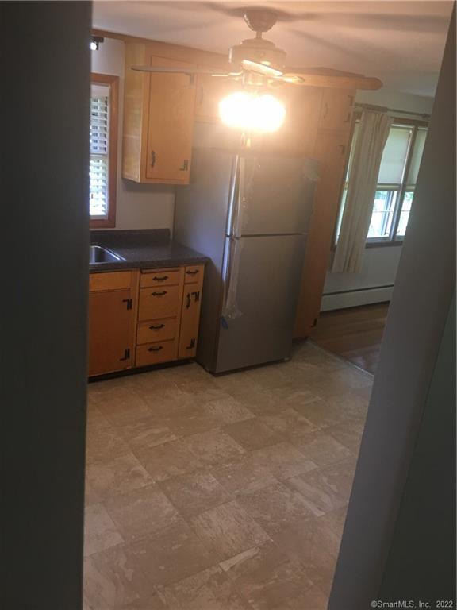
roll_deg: -5.3
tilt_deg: -17.1
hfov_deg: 48.2
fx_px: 510
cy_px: 305
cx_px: 228
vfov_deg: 61.7
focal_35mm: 29
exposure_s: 1/15
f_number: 2.2
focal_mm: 4.15
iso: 40
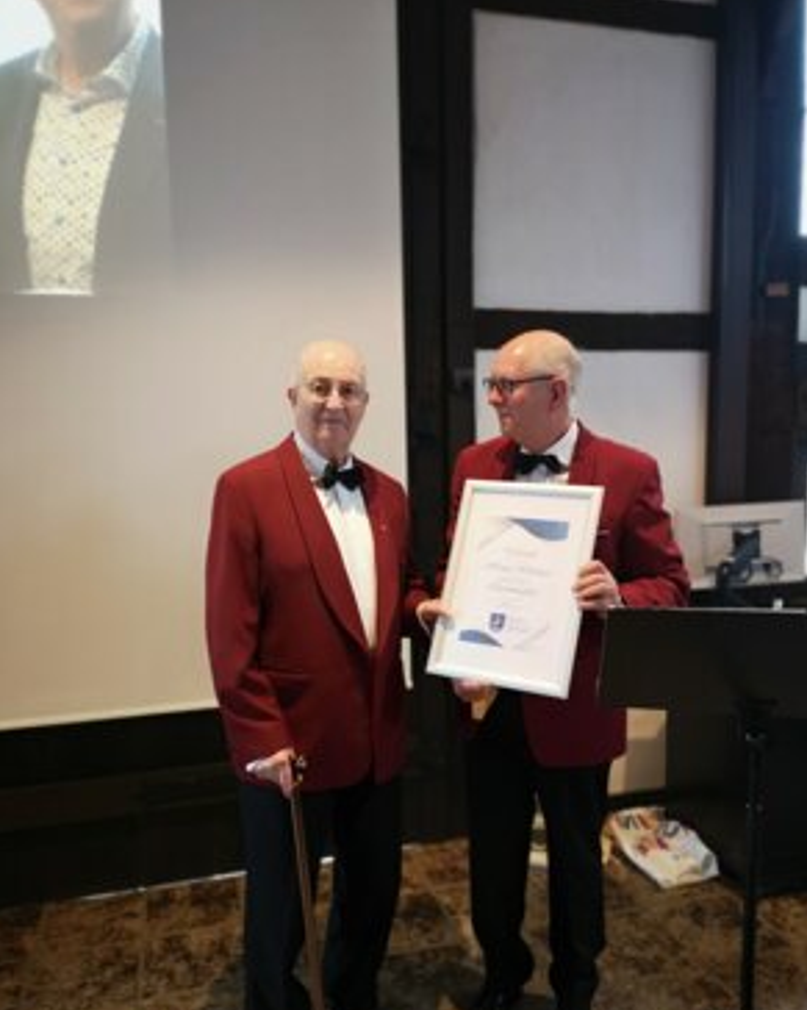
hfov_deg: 50.0
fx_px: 866
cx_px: 408
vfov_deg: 60.4
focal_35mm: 29
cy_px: 541
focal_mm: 5.58
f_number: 1.8
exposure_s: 1/50
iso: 500
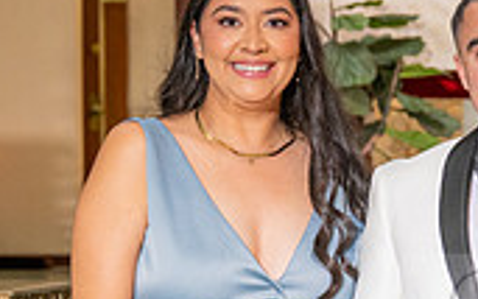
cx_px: 649
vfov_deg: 7.9
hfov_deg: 12.2
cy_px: 320
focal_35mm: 166
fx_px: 2163
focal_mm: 48
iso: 800
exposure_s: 1/200
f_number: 4
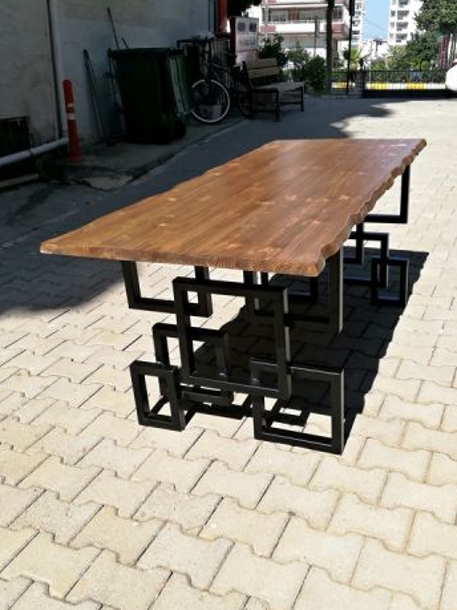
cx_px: 242
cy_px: 298
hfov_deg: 41.8
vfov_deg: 54.0
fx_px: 599
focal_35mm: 34
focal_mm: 3.83
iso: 50
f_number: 2.2
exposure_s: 1/799
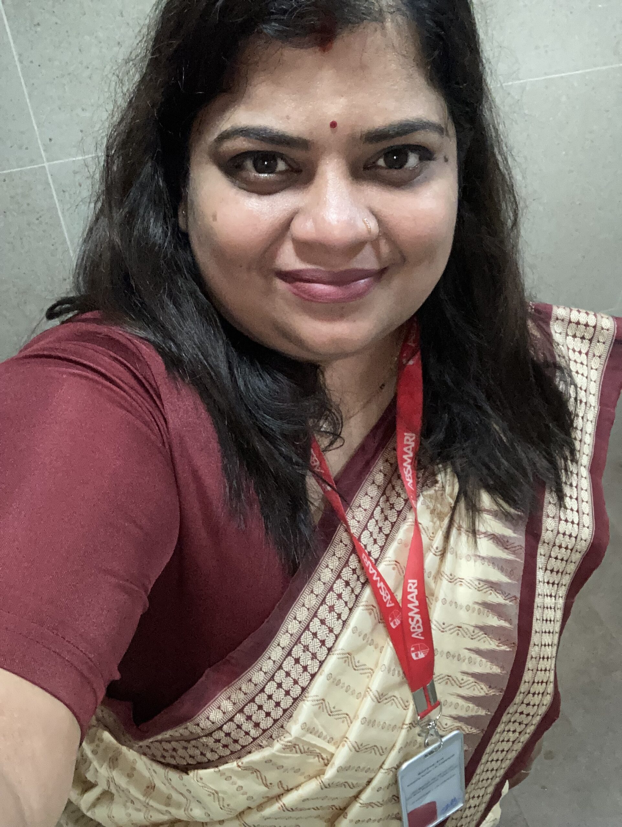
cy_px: 414
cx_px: 311
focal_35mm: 32
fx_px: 766
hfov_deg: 44.2
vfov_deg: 56.8
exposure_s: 1/22
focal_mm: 2.87
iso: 400
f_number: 2.2
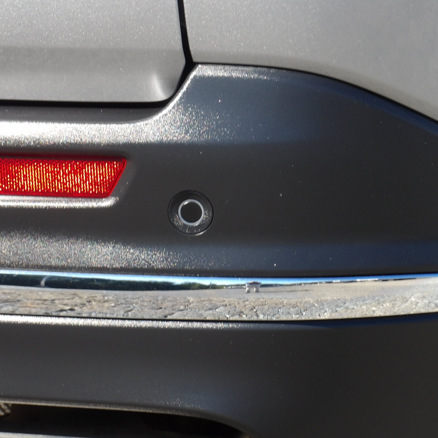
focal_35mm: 429
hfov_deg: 4.1
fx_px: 6141
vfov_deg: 4.1
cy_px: 219
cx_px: 218
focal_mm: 65.2
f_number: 4.2
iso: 100
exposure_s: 1/164
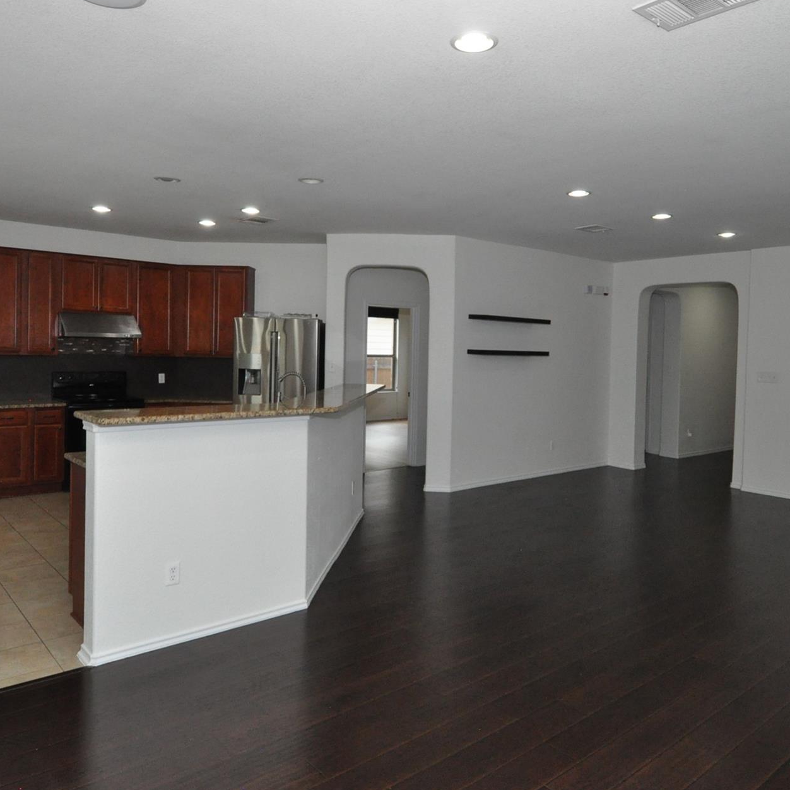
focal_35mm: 25
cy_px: 369
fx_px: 645
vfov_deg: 62.9
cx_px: 391
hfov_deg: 62.9
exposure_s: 1/200
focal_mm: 12
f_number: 7.1
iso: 2000
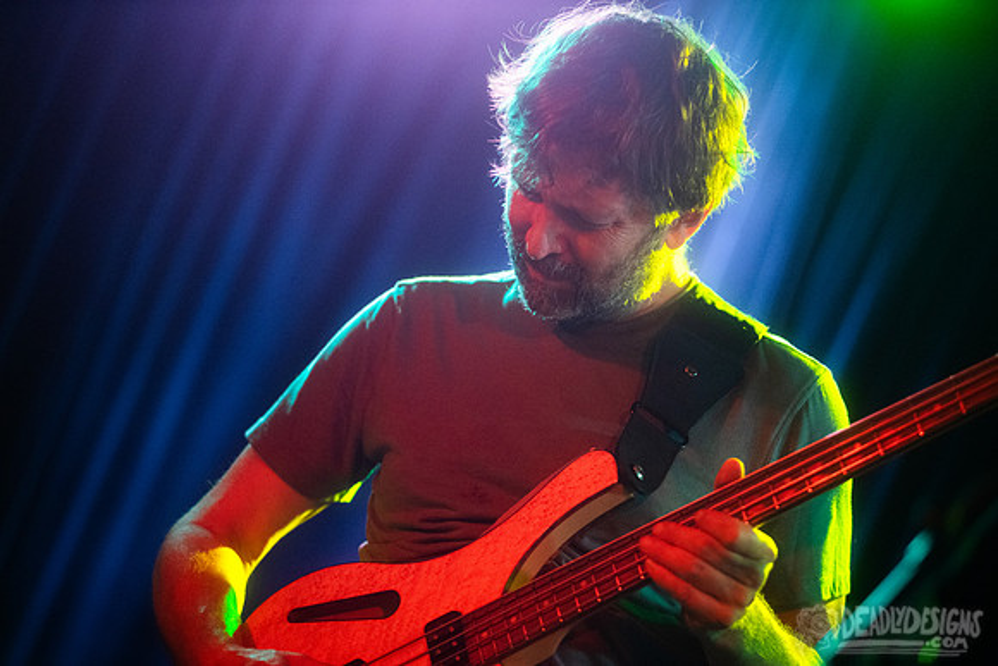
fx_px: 4020
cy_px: 333
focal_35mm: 145
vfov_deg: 9.5
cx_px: 499
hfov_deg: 14.2
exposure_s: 1/160
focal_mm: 145
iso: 2500
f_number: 3.2
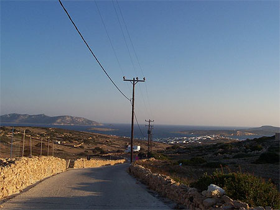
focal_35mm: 37
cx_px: 140
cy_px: 105
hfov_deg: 50.1
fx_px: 299
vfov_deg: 38.7
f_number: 5.6
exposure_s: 1/500
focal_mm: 5.6
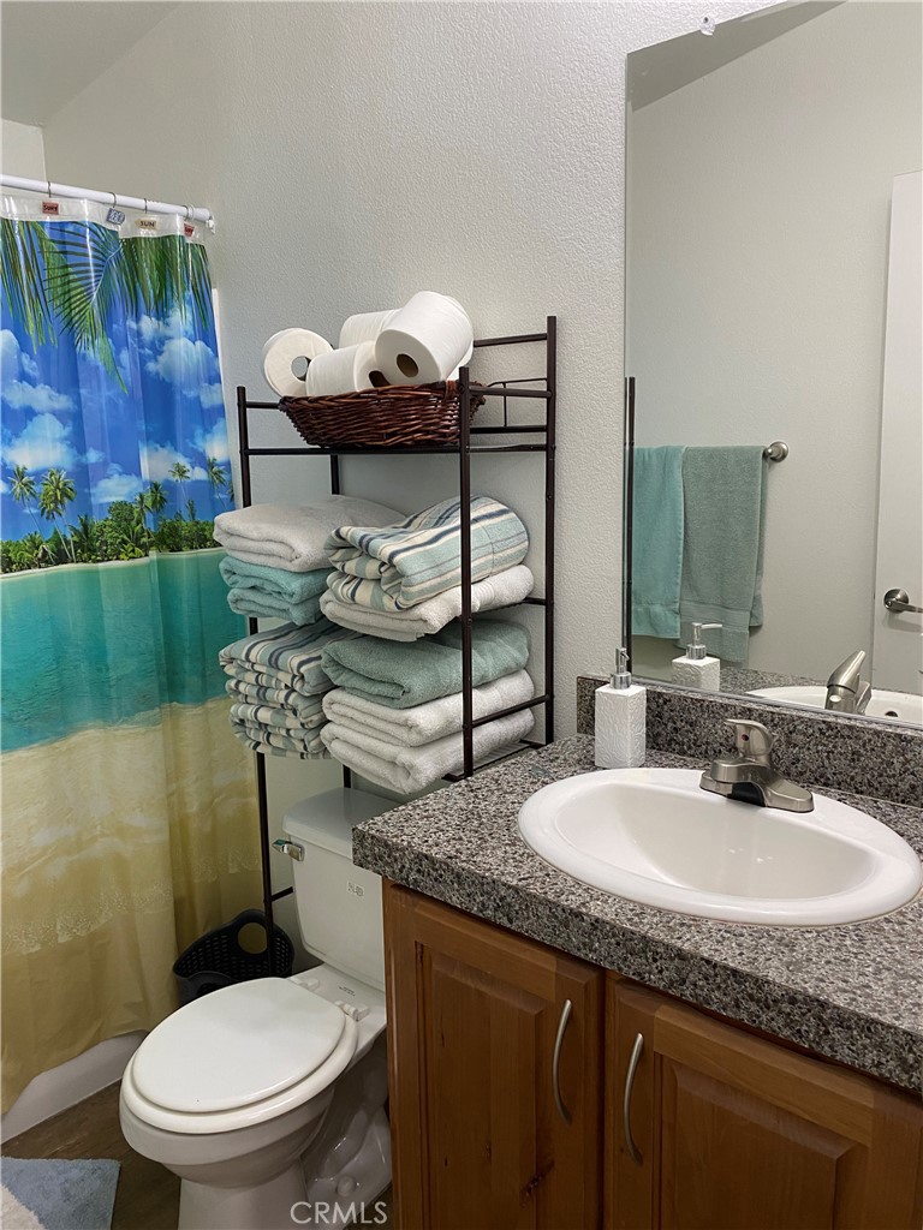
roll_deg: +2.0
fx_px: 924
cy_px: 615
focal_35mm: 26
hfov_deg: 53.1
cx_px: 462
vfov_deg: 67.3
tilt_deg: -8.7
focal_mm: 4.25
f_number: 1.8
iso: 100
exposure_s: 1/60
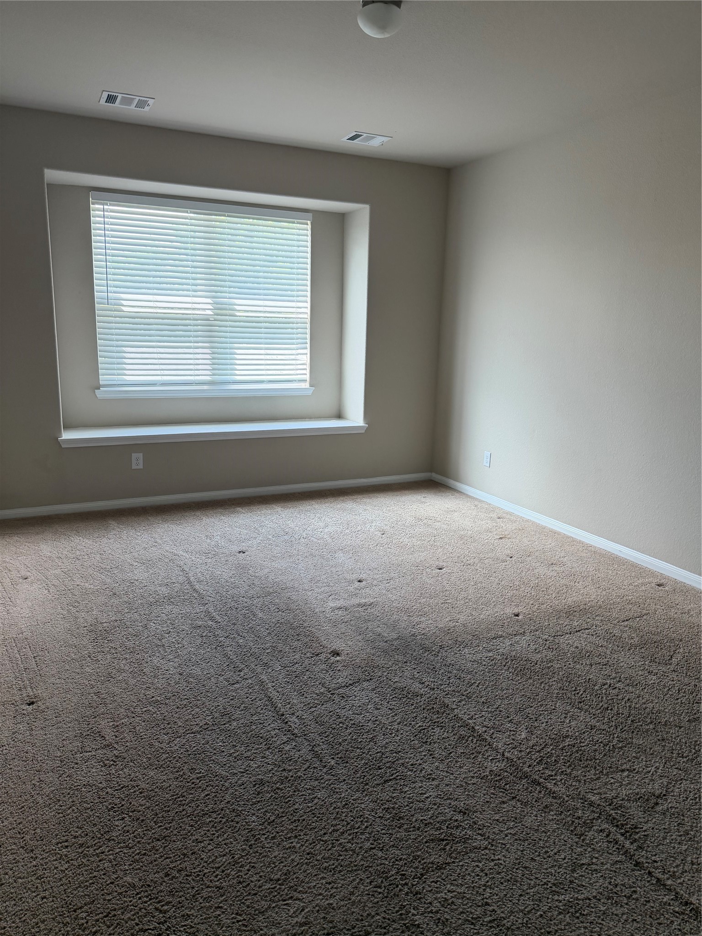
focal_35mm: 24
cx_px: 351
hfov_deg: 56.8
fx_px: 649
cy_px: 468
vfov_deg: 71.6
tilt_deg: -11.5
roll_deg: -1.0
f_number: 1.78
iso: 160
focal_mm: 6.76
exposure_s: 1/226
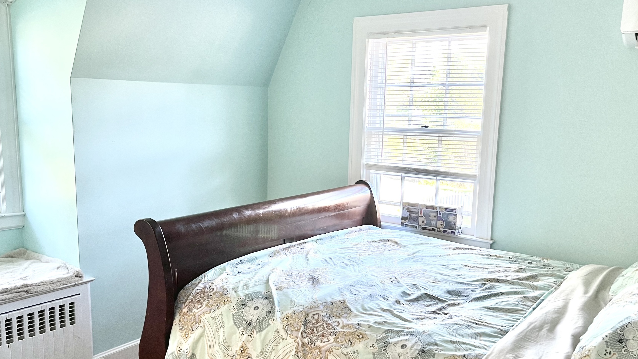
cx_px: 326
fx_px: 575
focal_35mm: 34
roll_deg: -2.0
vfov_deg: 34.6
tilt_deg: -9.5
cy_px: 203
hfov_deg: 58.0
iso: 80
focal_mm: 5.7
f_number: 1.5
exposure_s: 1/60
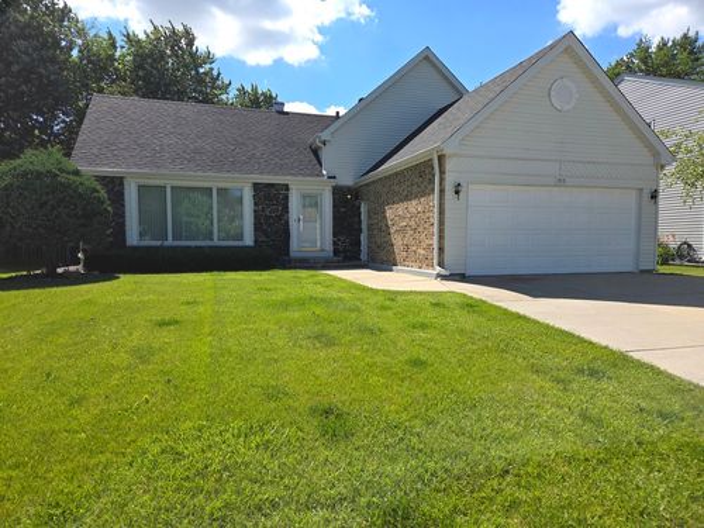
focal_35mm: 23
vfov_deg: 58.9
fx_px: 468
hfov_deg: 73.9
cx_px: 352
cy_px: 264
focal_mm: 5.4
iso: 25
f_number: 1.8
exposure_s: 1/2005
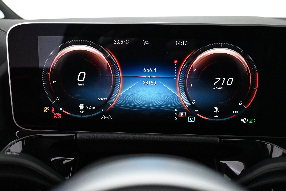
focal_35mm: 31
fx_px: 244
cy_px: 96
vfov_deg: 42.6
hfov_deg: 60.7
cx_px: 143
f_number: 3.8
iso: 4000
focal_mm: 20.5
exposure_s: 1/60
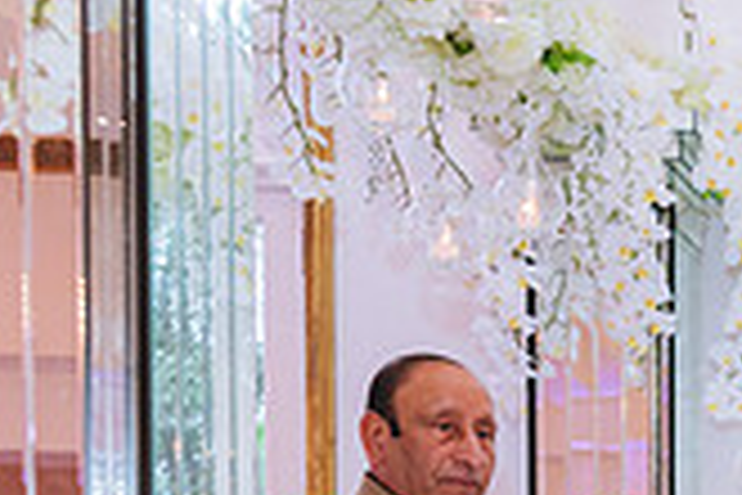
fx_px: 1958
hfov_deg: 18.4
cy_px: 817
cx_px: 1192
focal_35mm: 95
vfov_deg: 13.3
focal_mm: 27
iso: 800
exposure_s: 1/200
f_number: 2.8
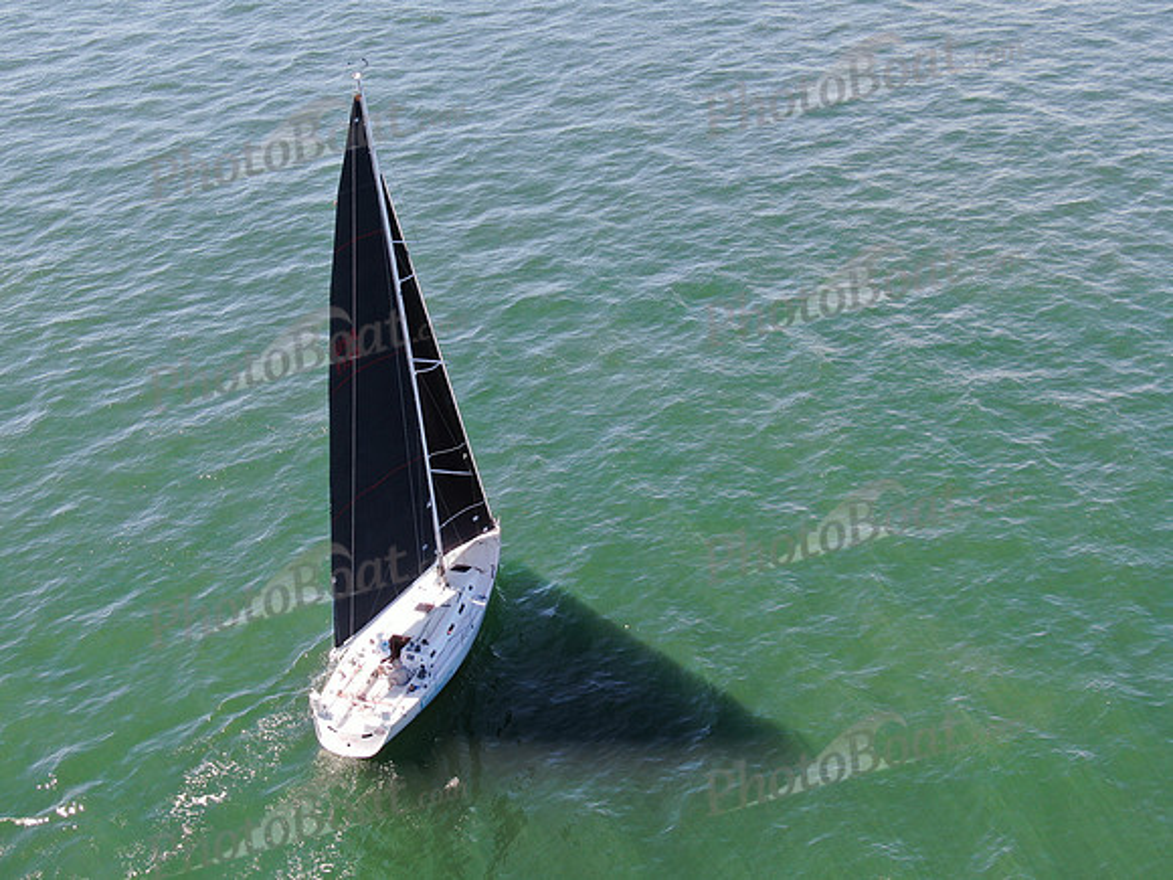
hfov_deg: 39.7
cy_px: 440
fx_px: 1627
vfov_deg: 30.3
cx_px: 586
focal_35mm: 48
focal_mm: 8.6
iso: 100
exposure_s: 1/240
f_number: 3.8
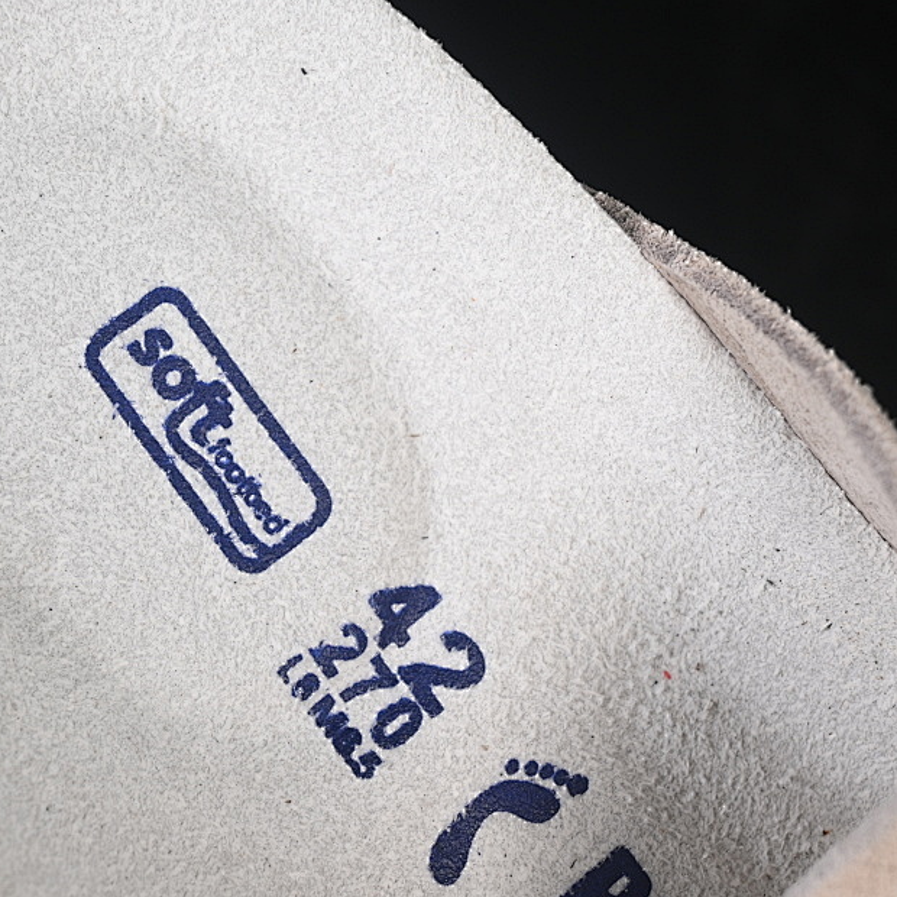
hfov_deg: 15.7
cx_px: 295
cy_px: 495
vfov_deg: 15.7
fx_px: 3254
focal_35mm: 111
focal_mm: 50
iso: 160
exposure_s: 1/80
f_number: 7.1
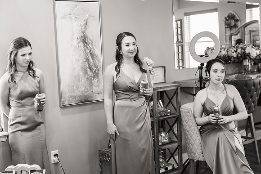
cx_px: 130
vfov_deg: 27.0
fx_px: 363
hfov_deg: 39.6
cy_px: 87
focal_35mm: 50
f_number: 3.5
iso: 640
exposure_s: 1/50
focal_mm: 50
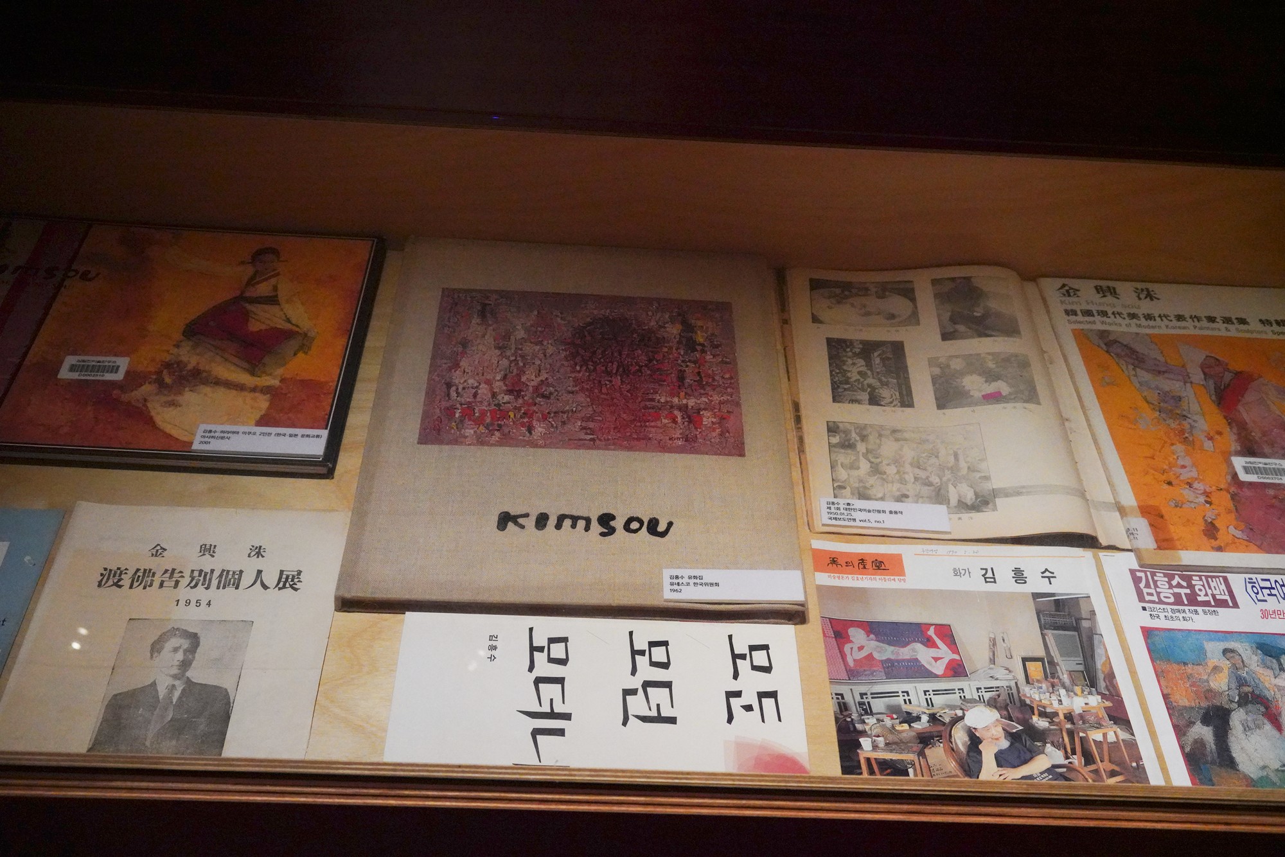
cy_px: 428
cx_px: 642
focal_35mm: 35
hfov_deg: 54.4
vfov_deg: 37.9
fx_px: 1249
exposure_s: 1/100
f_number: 8
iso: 12800
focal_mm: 35
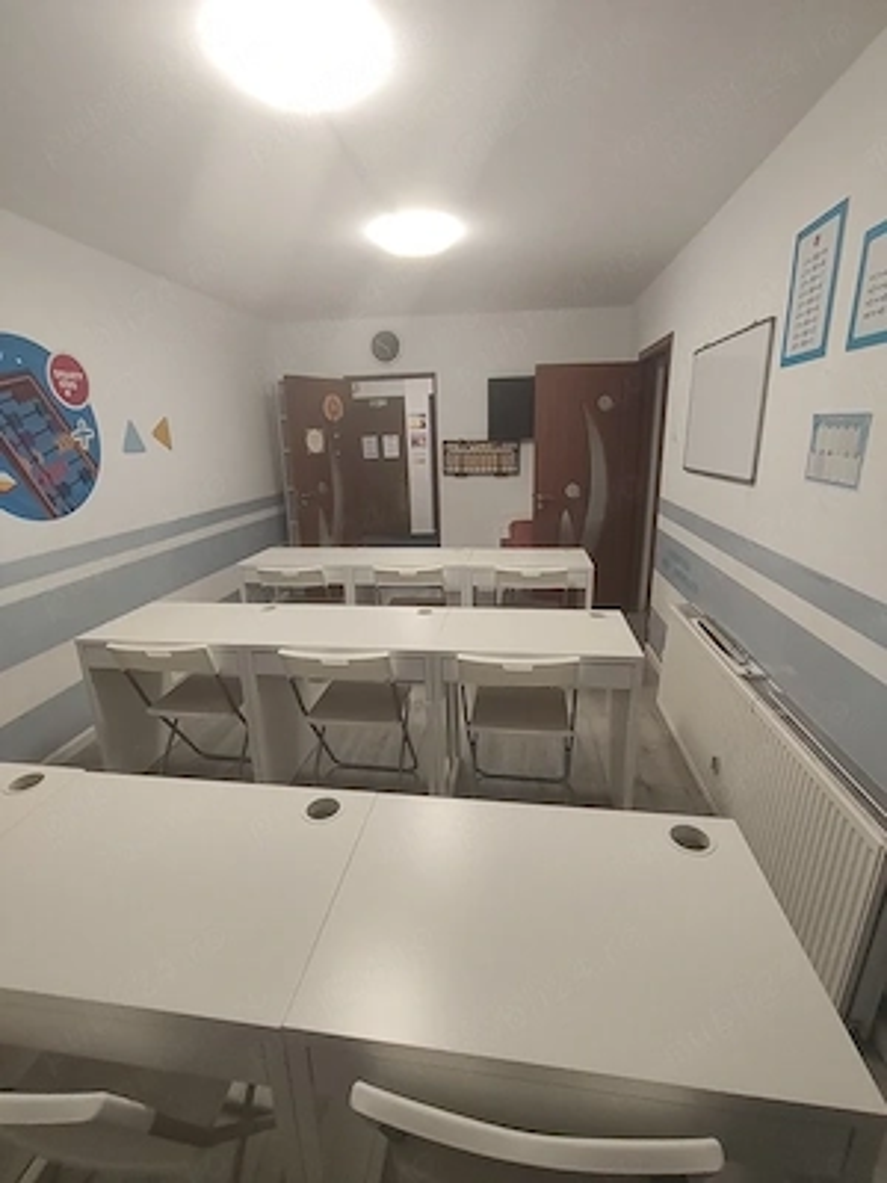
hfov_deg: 81.7
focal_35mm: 15
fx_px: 512
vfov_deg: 98.2
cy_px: 592
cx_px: 444
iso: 200
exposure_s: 1/50
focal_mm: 1.67
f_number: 2.2
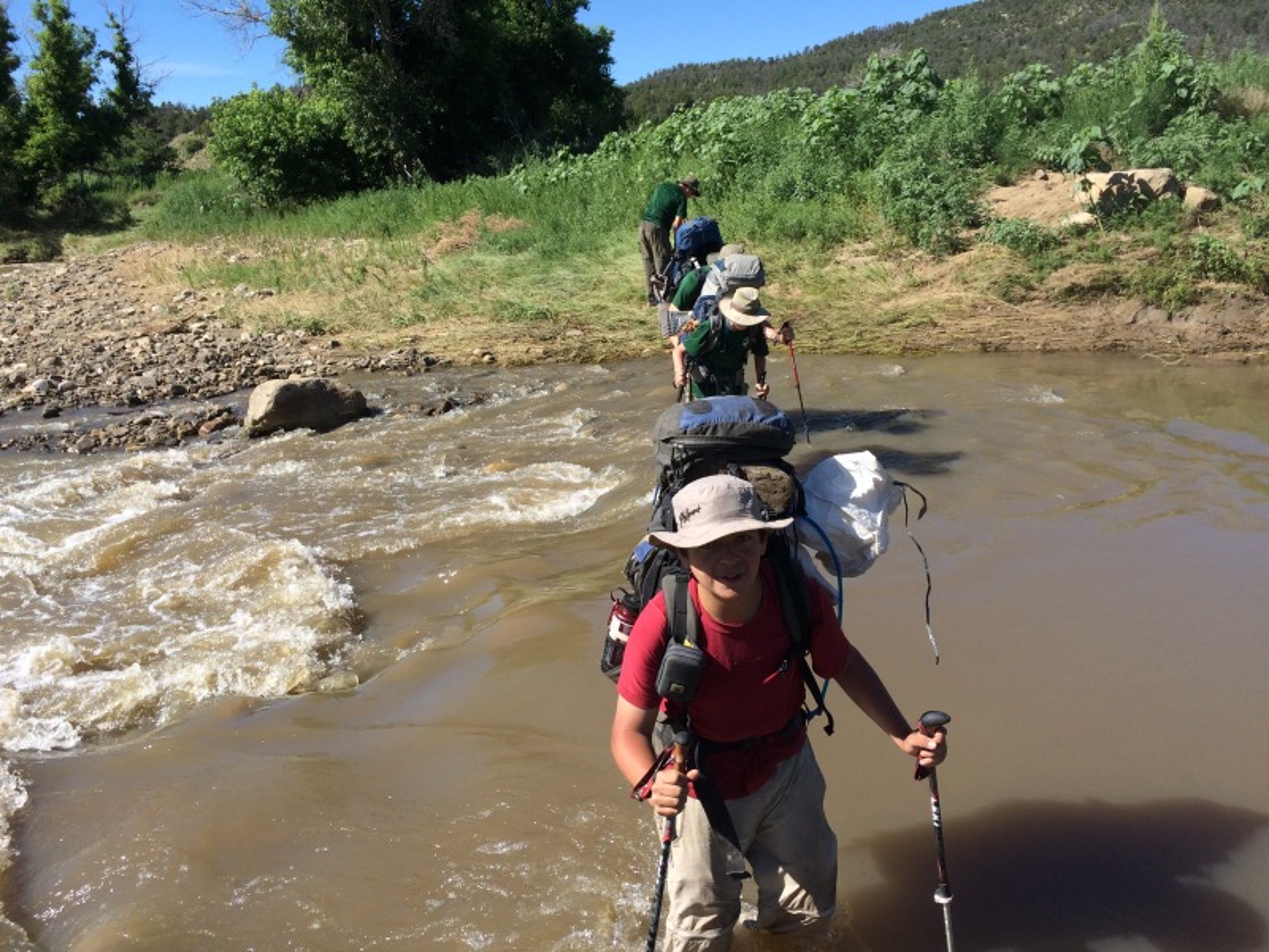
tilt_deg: -16.4
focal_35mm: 29
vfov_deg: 48.2
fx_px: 1063
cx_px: 634
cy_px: 476
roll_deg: +2.7
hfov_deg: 61.7
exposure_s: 1/1414
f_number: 2.2
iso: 32
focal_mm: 4.15
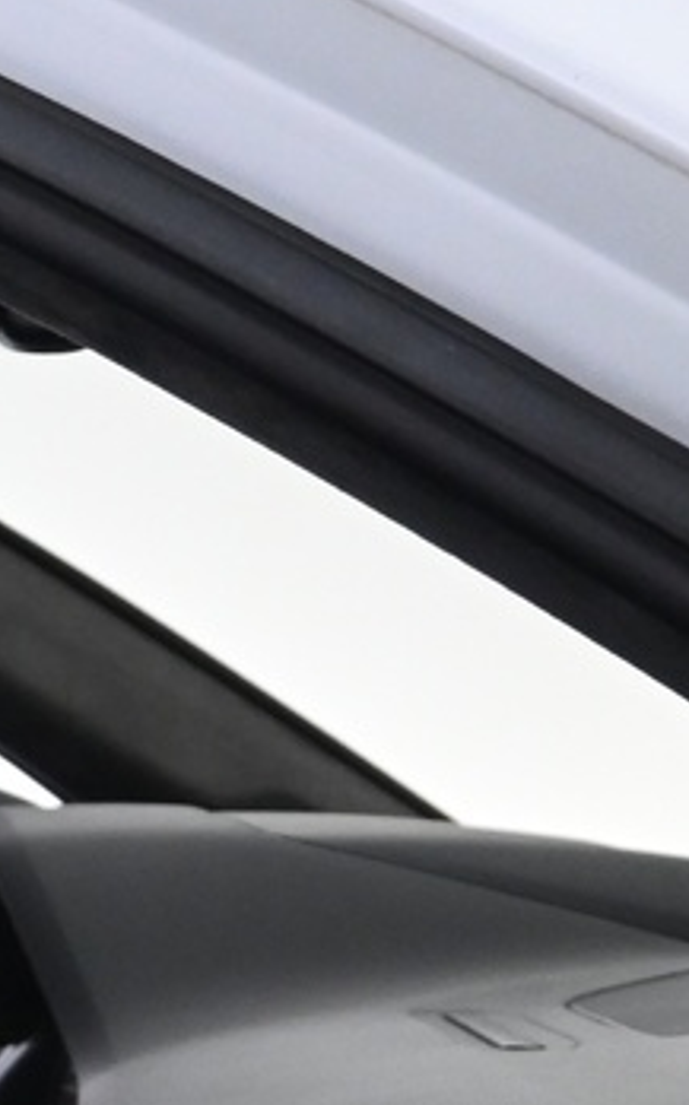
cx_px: -1273
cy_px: 1521
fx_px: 3431
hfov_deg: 9.4
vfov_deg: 17.0
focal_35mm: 114
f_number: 3.5
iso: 1600
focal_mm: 16
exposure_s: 1/20
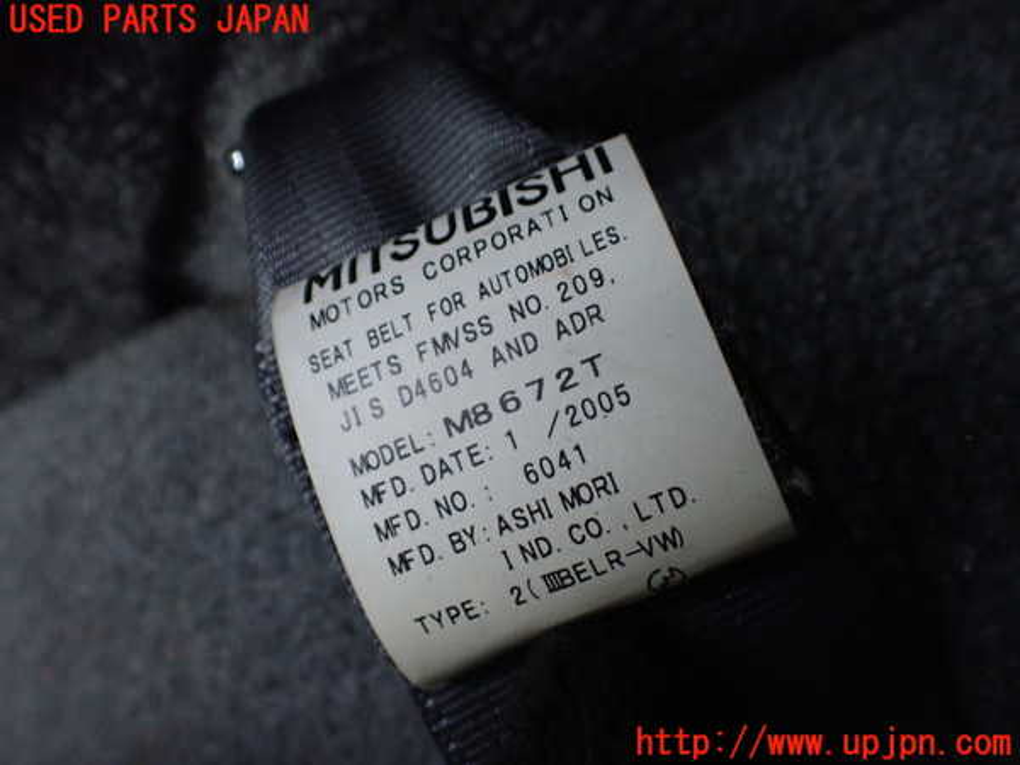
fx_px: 884
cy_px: 382
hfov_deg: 60.0
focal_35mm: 30
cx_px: 510
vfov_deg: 46.8
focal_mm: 5.4
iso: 1000
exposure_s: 1/30
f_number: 2.3
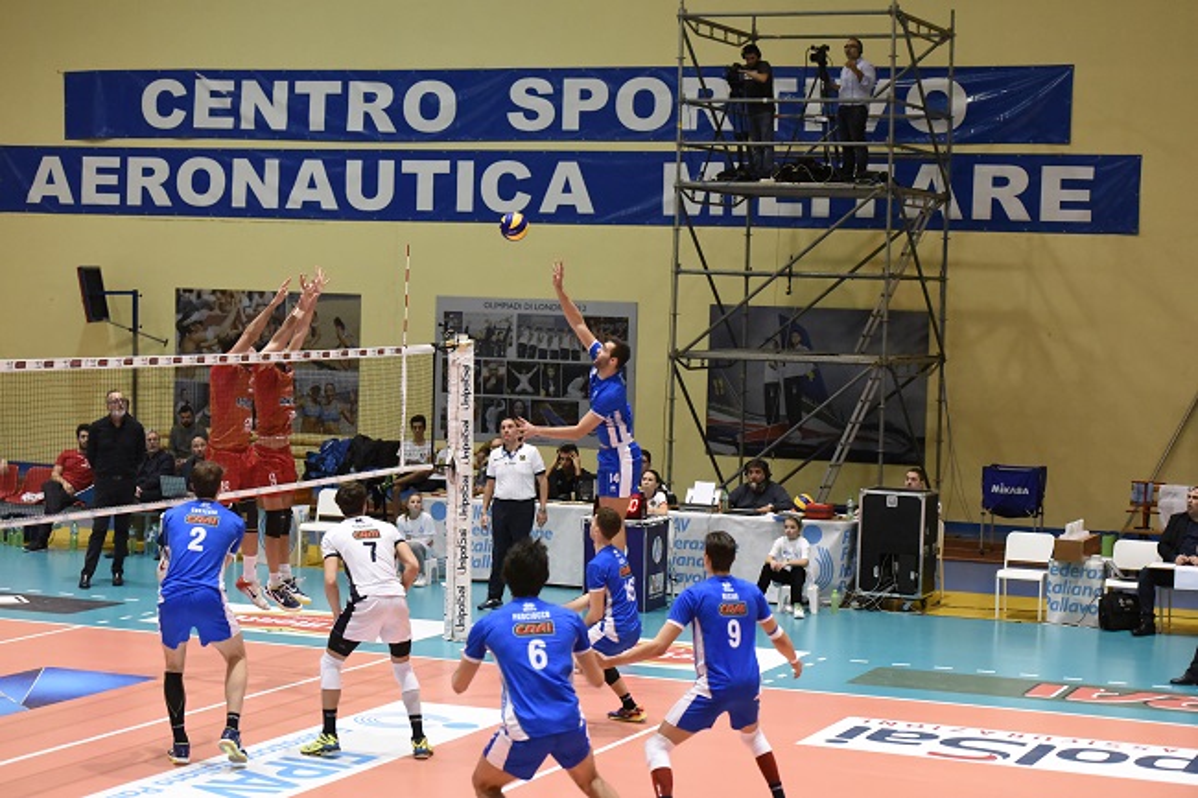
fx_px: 2595
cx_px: 599
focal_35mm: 78
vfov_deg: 17.5
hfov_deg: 26.0
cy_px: 399
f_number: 3.2
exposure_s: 1/1600
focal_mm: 78
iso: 12800
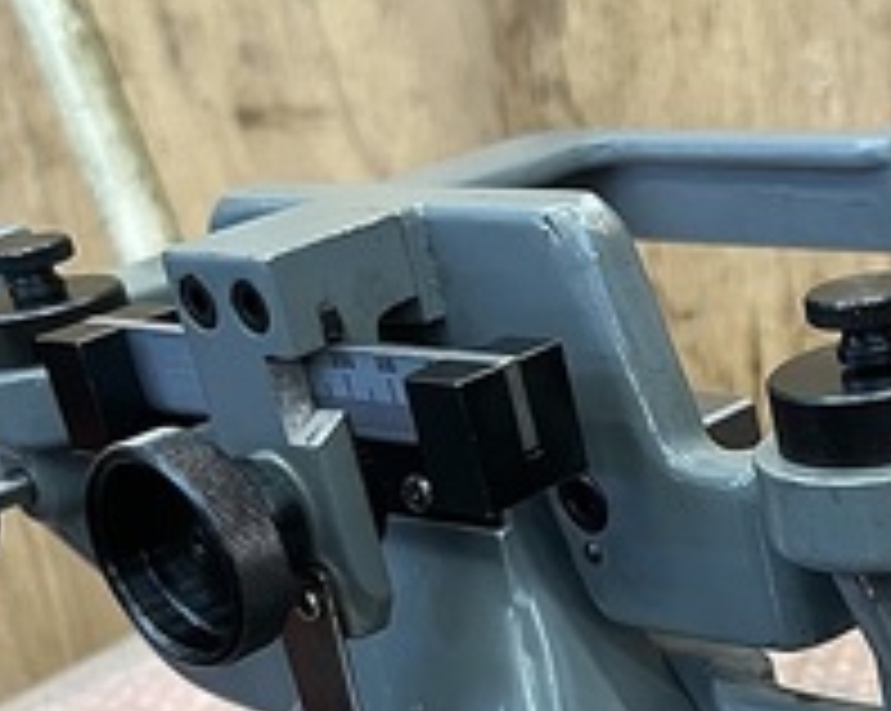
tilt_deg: -24.3
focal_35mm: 82
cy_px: 657
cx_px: 1094
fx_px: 2160
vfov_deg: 18.3
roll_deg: +7.9
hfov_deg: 21.5
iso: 125
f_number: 1.6
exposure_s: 1/66
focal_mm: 5.1
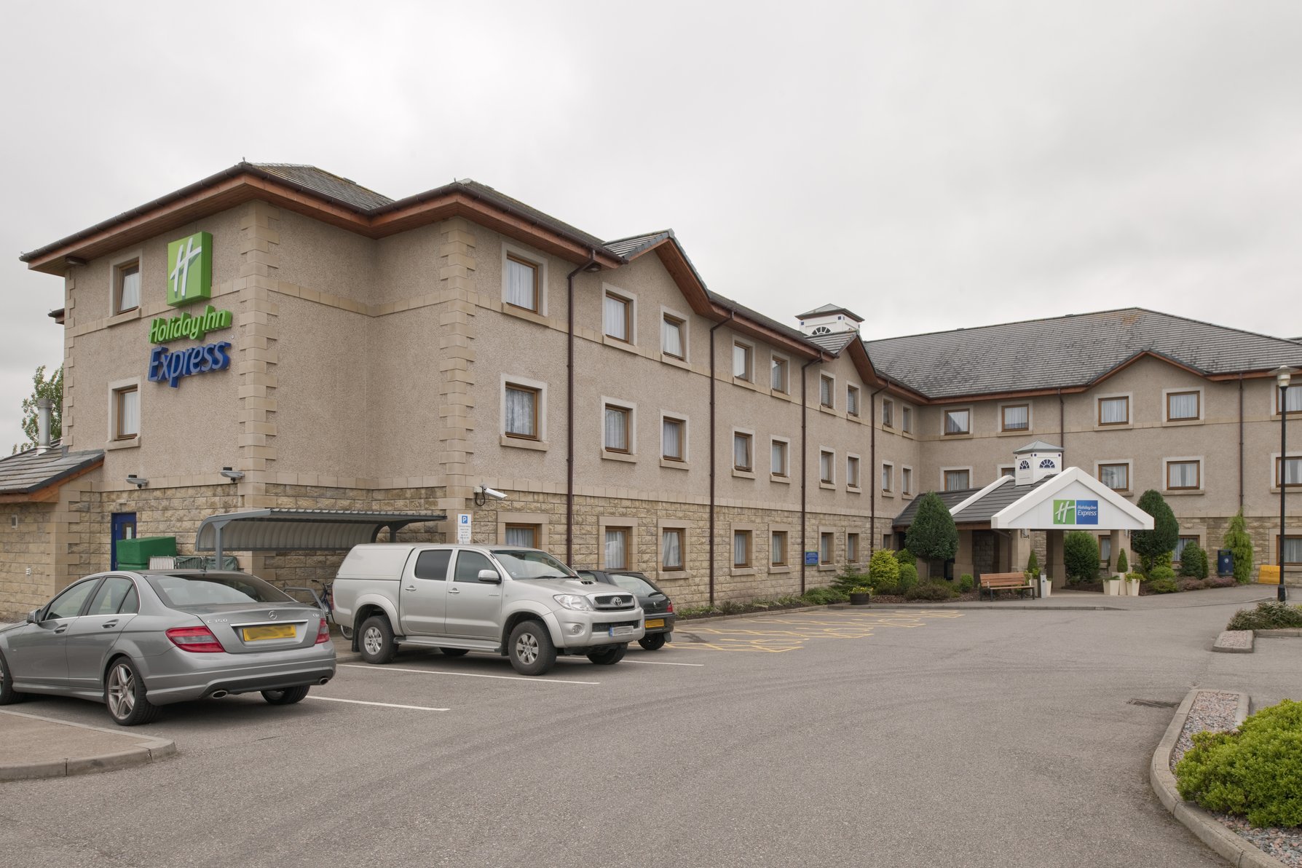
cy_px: 434
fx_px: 868
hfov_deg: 73.7
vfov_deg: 53.1
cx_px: 651
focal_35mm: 24
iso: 100
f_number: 11
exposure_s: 1/50
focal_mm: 24
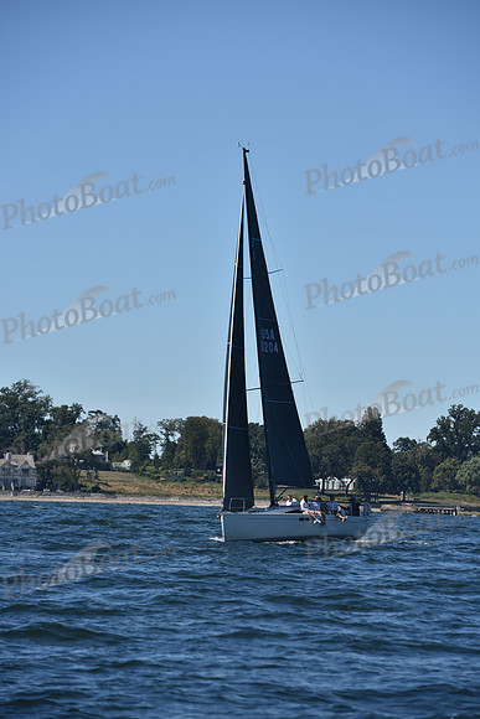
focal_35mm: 140
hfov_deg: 9.8
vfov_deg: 14.7
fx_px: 2798
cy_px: 360
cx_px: 240
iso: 200
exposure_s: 1/1250
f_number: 5
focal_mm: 140
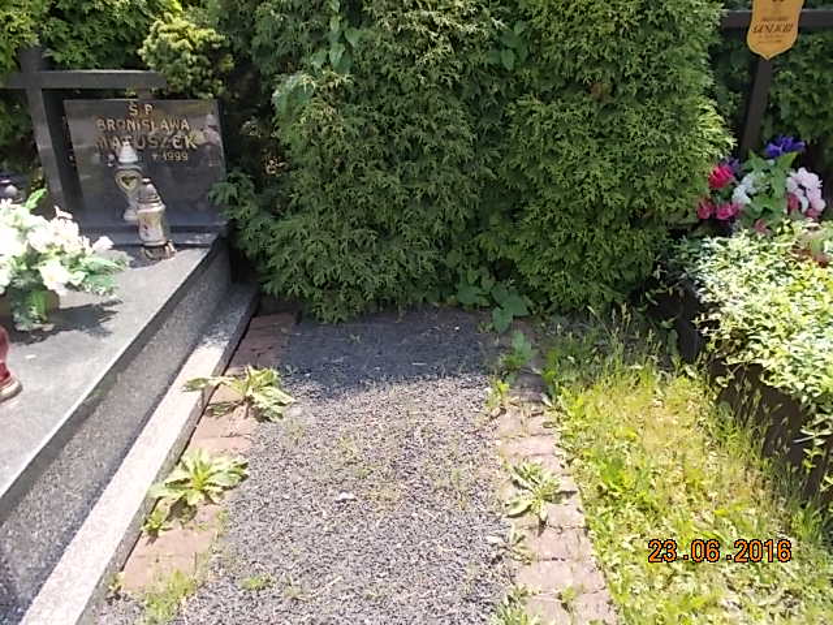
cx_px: 416
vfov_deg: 46.8
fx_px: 722
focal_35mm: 30
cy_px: 312
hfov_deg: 60.0
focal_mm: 5.3
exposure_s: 1/250
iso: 80
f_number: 3.4
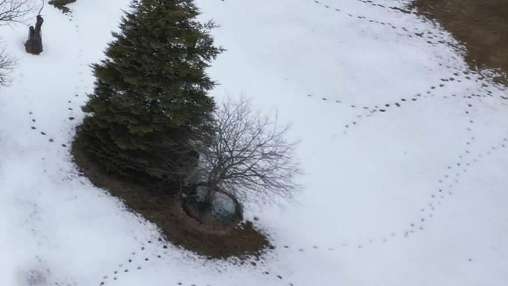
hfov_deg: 19.6
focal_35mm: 90
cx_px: -313
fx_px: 1212
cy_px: -193
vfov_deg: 12.5
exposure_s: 1/1500
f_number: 1.7
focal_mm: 6.72
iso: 110
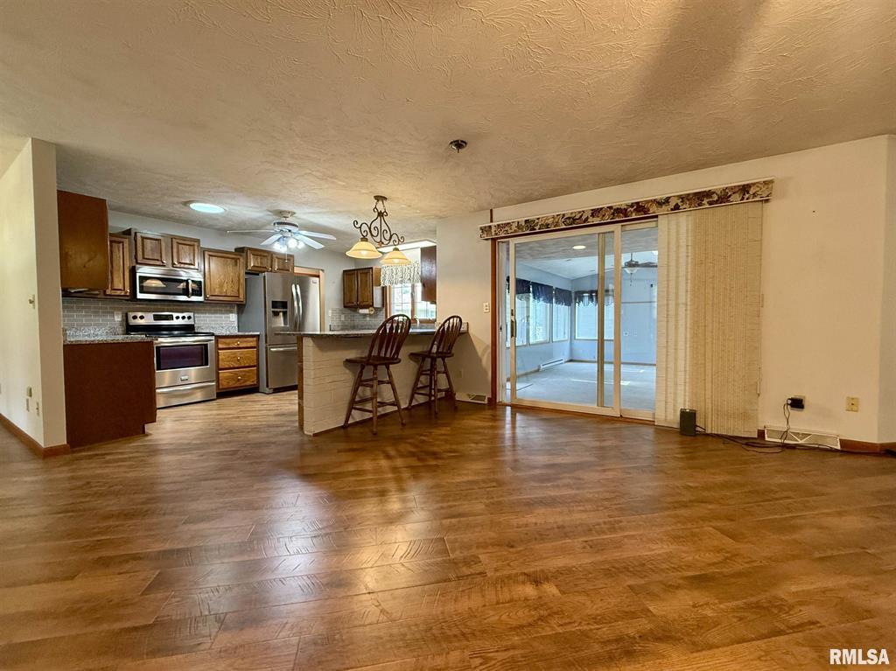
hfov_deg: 102.1
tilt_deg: -1.3
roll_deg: +3.2
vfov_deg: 85.6
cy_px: 336
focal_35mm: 14
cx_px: 448
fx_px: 362
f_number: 2.2
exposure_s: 1/120
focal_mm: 2.22
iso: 320
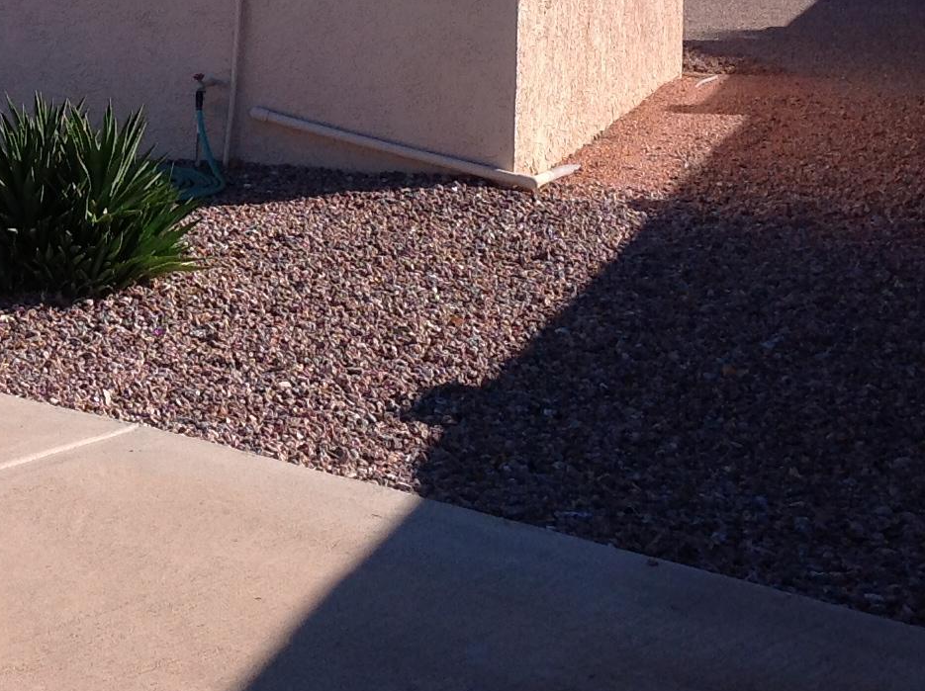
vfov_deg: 15.0
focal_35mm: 97
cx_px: -40
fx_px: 2589
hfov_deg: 19.6
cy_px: 2
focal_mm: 4.28
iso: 50
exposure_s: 1/1259
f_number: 2.4
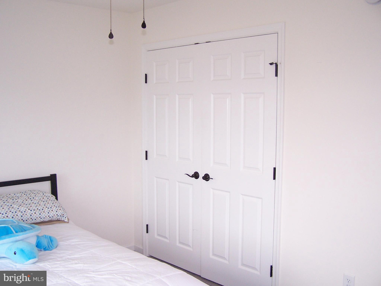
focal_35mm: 38
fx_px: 418
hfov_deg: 49.0
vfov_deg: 37.7
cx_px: 190
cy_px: 143
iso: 140
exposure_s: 1/60
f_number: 2.8
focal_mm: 6.3
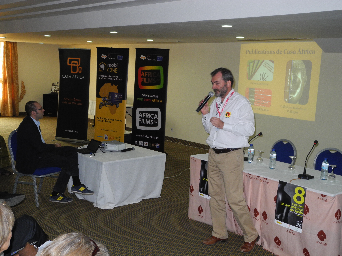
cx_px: 171
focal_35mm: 45
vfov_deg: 32.2
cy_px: 128
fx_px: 445
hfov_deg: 42.1
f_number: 3.2
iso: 299
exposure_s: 1/30
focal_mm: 9.7
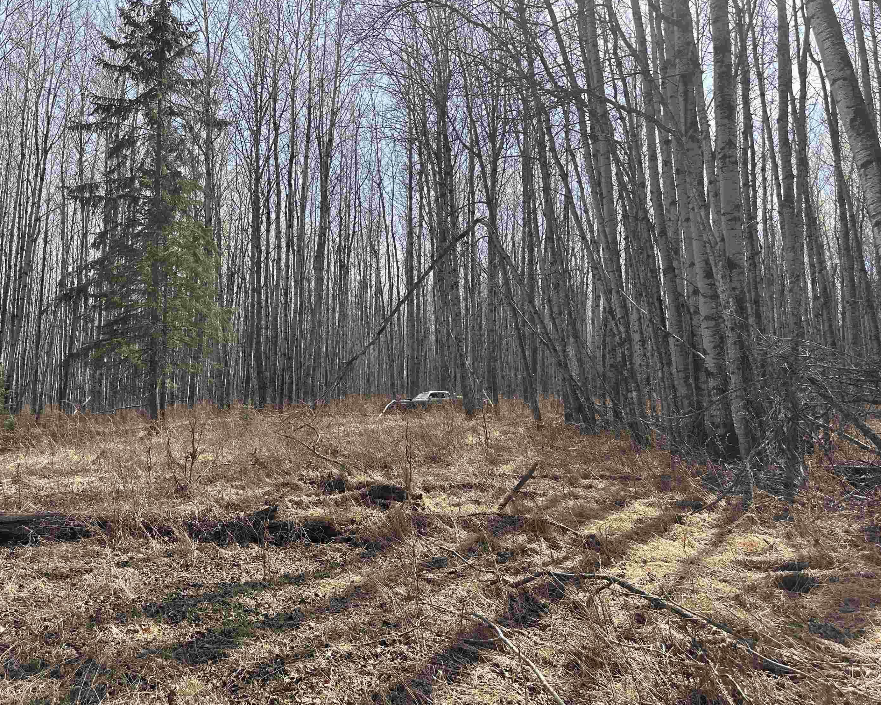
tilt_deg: +4.9
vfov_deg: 54.9
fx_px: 678
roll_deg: +0.0
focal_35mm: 26
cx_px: 406
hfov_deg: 65.9
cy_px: 343
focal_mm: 6.86
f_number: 1.78
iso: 80
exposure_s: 1/1880
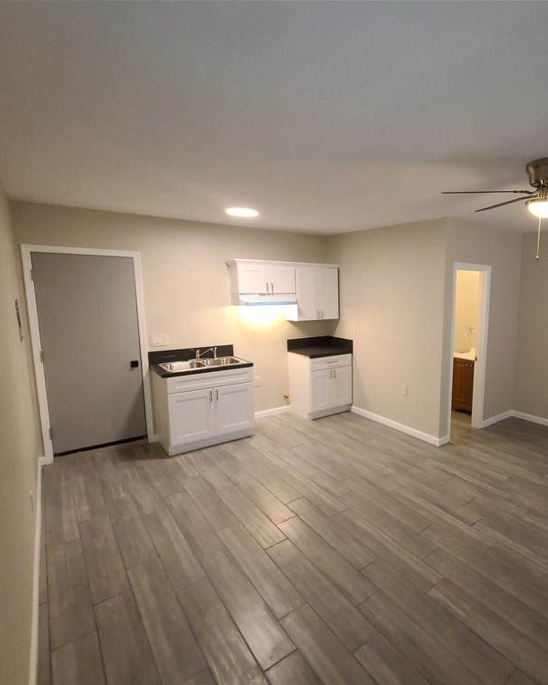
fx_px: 345
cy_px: 343
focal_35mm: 17
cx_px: 389
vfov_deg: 89.6
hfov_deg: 73.2
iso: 400
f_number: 2.2
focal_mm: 2.2
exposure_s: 1/59
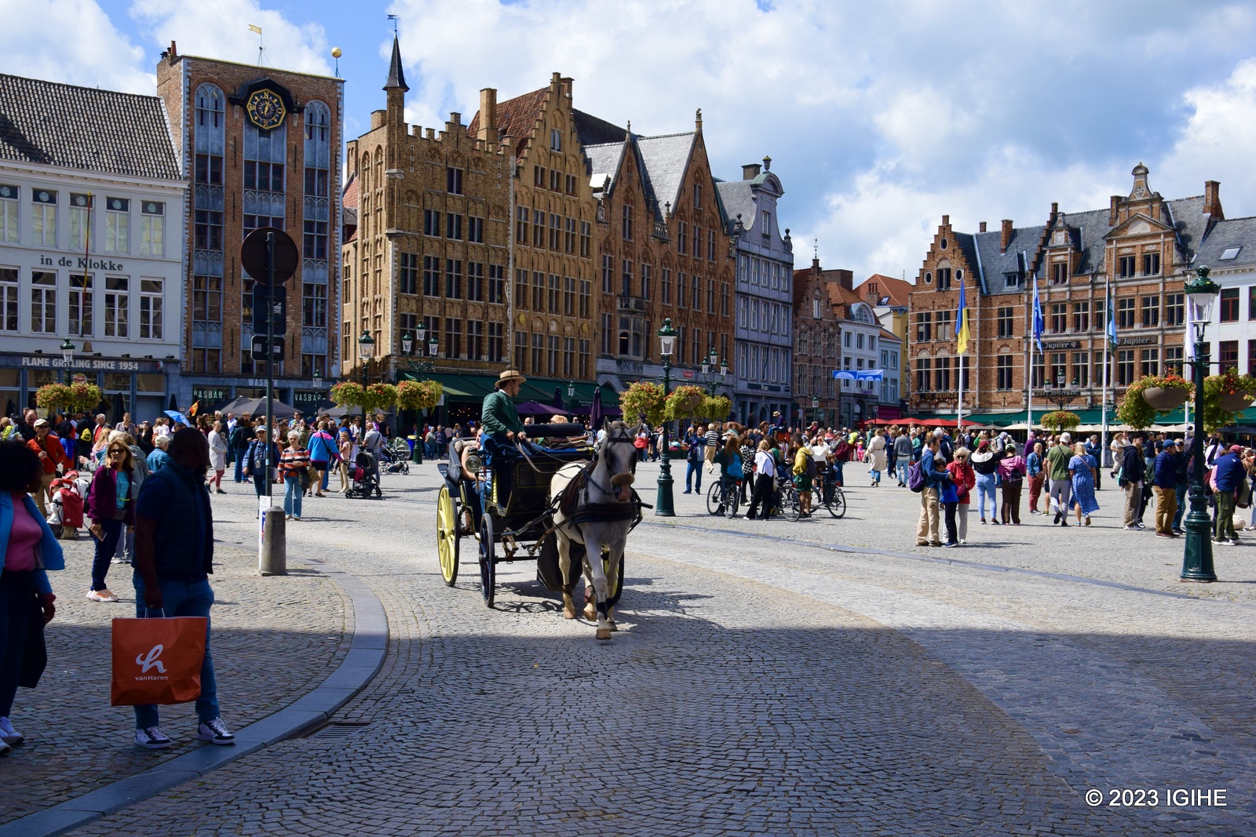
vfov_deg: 28.1
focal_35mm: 48
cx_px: 628
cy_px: 418
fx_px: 1675
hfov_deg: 41.1
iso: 200
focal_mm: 32
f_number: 10
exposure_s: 1/400
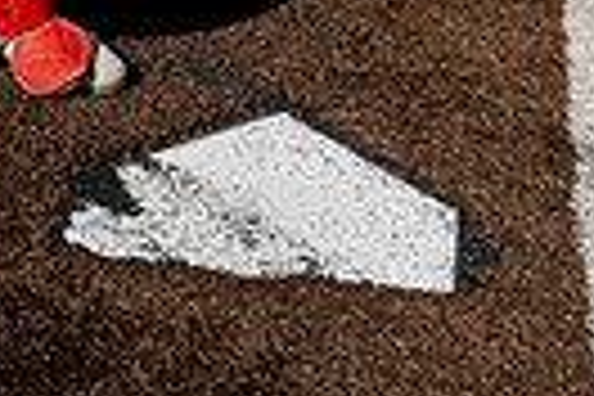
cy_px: -522
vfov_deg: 7.8
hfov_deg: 12.4
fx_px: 2706
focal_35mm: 164
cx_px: 32
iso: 100
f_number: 9
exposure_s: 1/250
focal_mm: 48
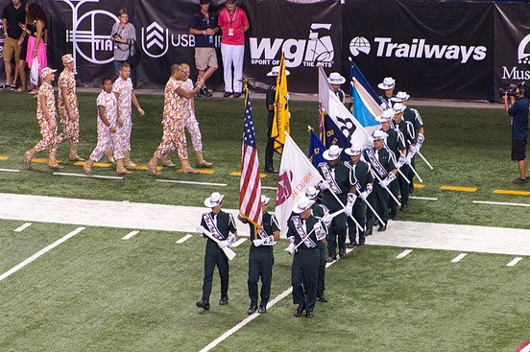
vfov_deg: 2.8
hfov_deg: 4.3
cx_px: 367
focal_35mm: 484
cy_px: 173
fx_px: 7119
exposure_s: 1/320
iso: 1800
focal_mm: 300
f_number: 5.6
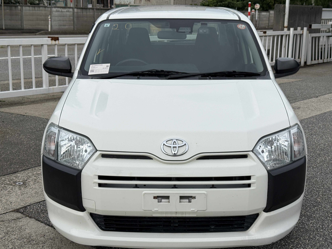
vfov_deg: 27.5
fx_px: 508
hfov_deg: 36.2
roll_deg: -1.4
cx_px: 174
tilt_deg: -12.0
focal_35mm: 53
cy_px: 123
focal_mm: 6.76
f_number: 1.78
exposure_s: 1/5208
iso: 64
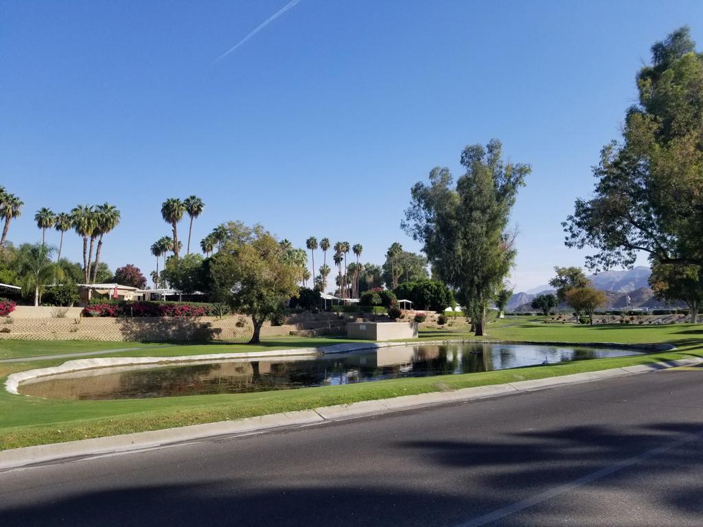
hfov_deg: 67.3
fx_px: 528
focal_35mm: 26
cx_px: 352
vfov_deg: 53.1
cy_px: 264
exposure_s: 1/2448
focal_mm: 4.25
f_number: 1.7
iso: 50
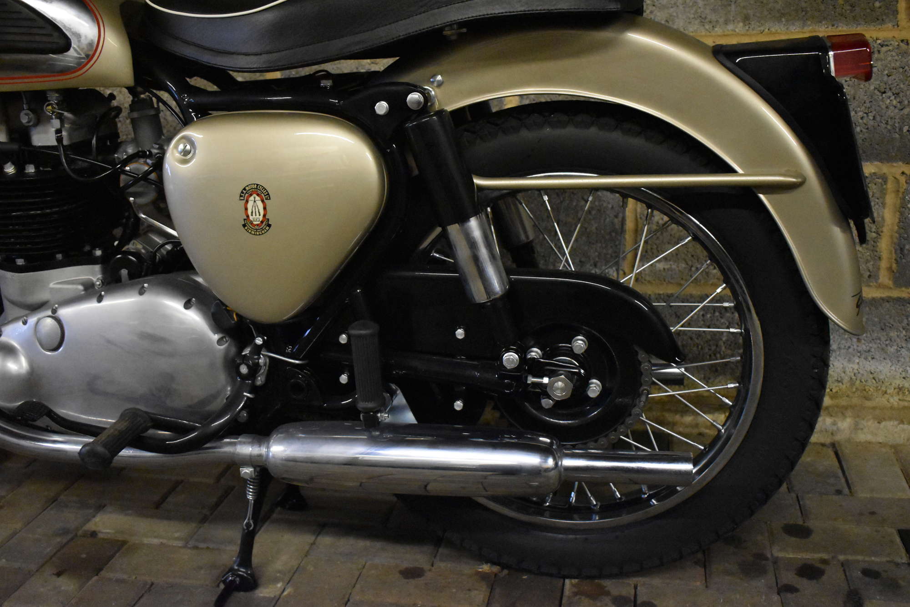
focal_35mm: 36
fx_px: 910
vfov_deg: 36.9
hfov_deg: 53.1
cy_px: 304
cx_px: 455
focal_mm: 24
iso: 8000
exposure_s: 1/125
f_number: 4
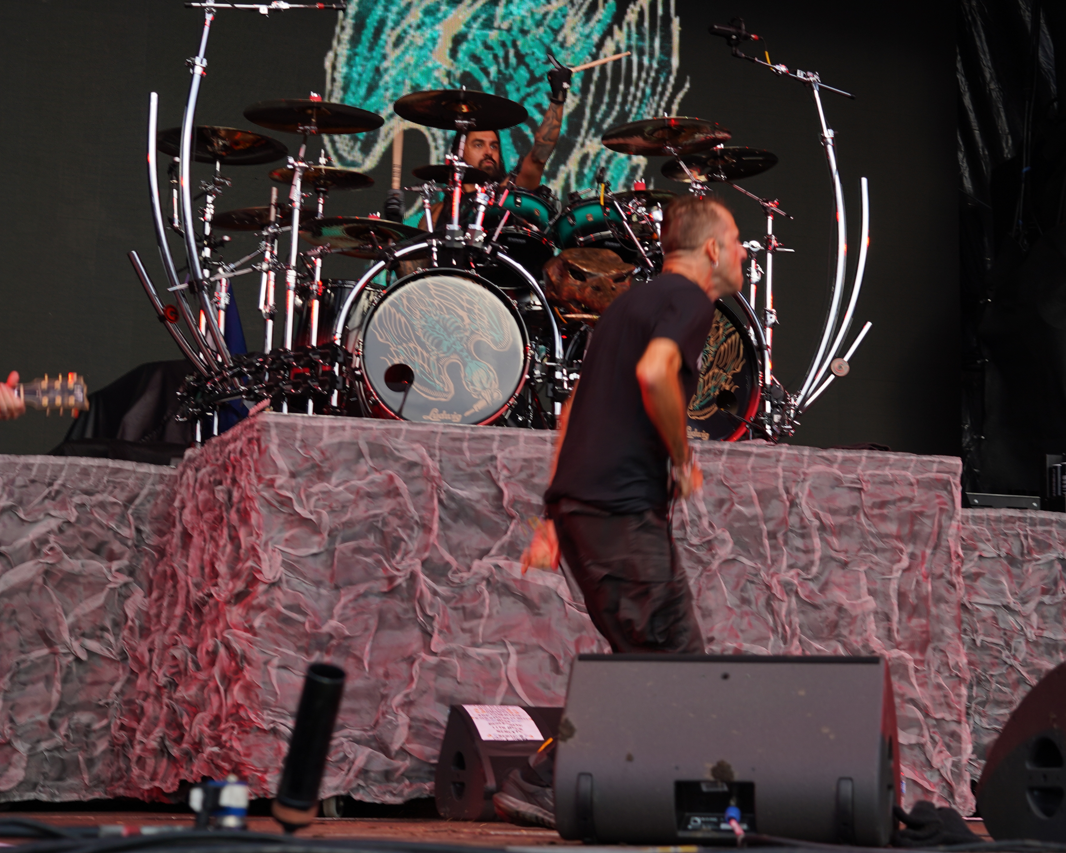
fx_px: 2398
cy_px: 336
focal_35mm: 76
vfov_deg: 20.1
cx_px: 665
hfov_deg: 25.0
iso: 100
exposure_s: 1/60
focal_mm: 49
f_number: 4.5
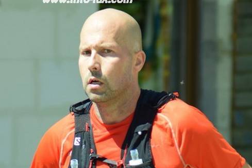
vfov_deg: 1.9
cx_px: 87
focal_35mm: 718
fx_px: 5027
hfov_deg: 2.9
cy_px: 197
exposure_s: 1/1000
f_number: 4.8
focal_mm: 195
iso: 400
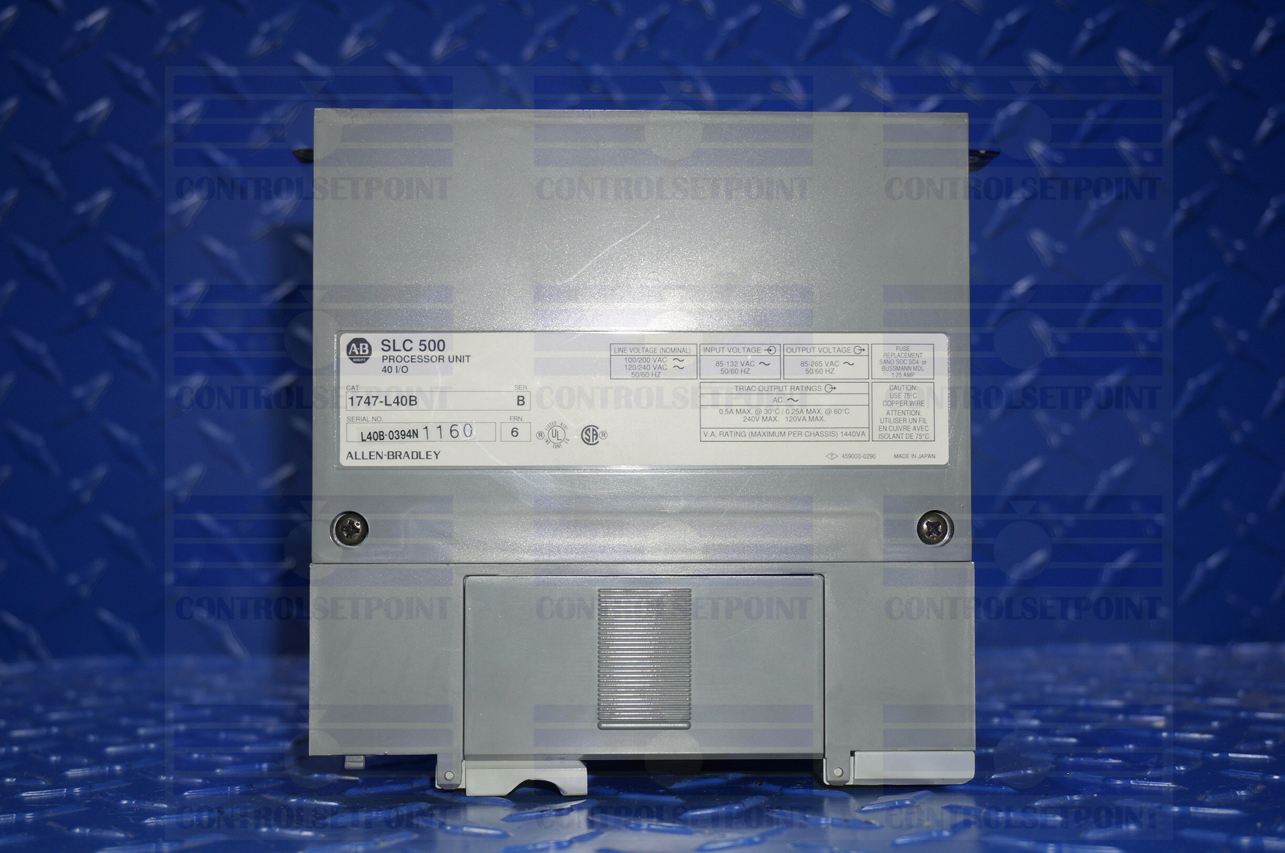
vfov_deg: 28.8
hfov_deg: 42.4
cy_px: 426
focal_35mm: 46
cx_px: 642
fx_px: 1657
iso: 250
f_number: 5
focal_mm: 31
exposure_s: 1/60
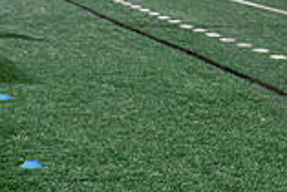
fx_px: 2067
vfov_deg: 5.3
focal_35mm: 259
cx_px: 516
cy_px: -107
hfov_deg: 7.7
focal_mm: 70
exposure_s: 1/160
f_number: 4
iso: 2500
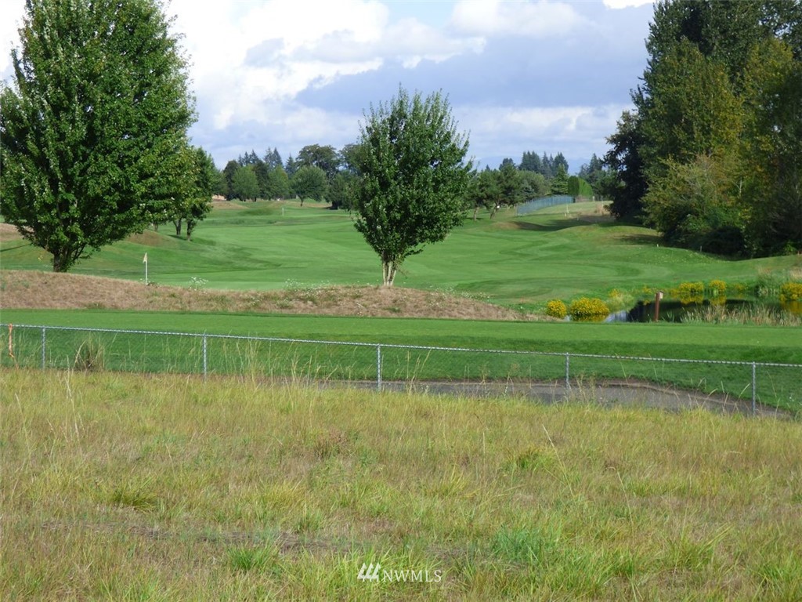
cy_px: 301
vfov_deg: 16.8
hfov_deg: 22.3
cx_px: 401
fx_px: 2039
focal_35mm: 88
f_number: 4.5
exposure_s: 1/400
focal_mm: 14.74
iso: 100
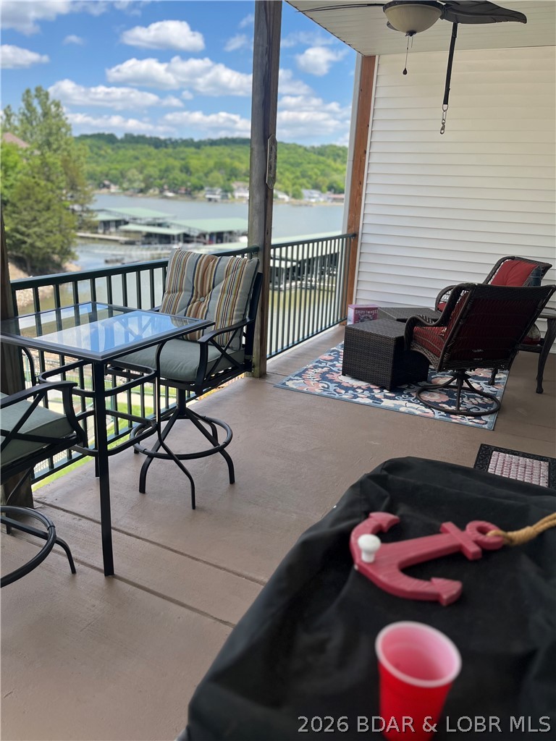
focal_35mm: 26
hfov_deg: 53.1
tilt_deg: -17.9
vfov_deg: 67.3
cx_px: 278
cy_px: 370
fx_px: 557
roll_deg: -2.7
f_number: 1.6
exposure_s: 1/1294
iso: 50
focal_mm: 5.1
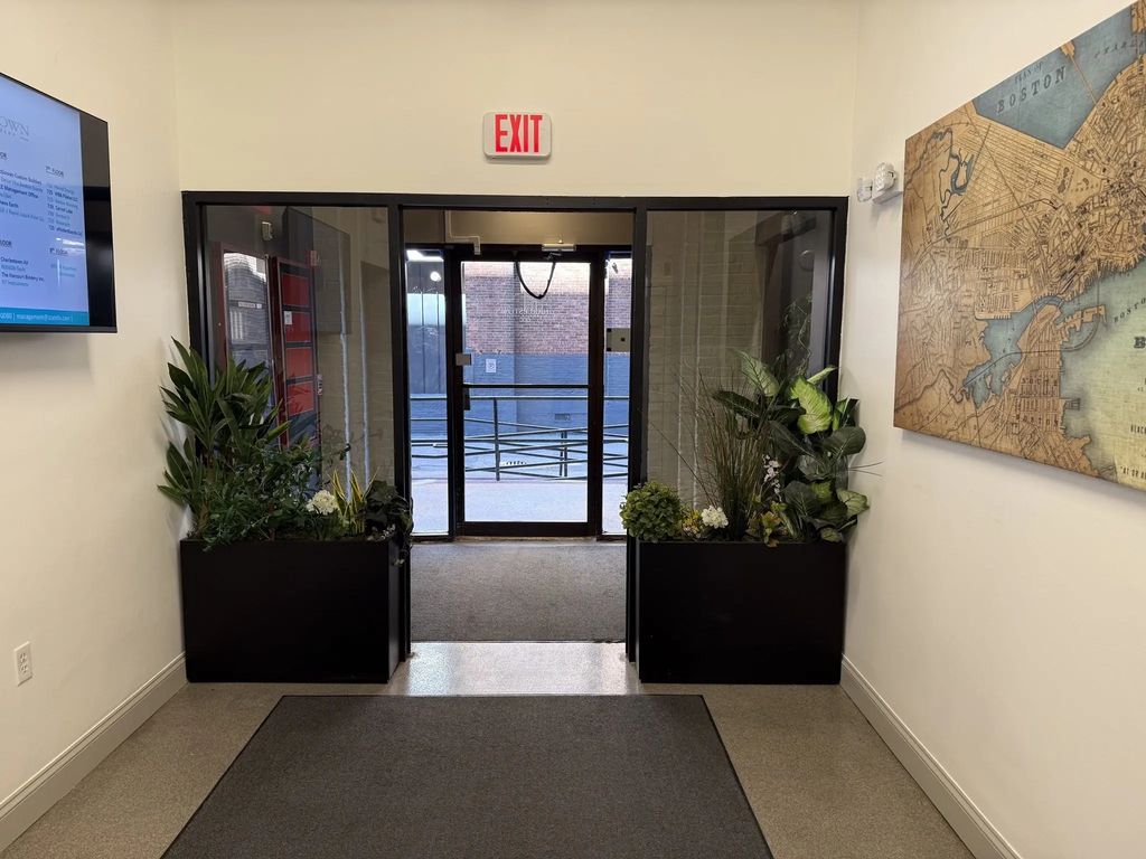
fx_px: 795
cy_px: 430
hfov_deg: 71.6
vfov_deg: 56.8
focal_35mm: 24
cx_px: 573
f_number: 1.78
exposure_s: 1/90
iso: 100
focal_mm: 6.76
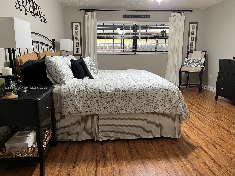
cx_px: 118
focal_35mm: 26
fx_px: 177
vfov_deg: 53.1
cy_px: 88
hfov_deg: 67.3
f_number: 1.6
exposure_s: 1/60
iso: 200
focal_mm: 5.1
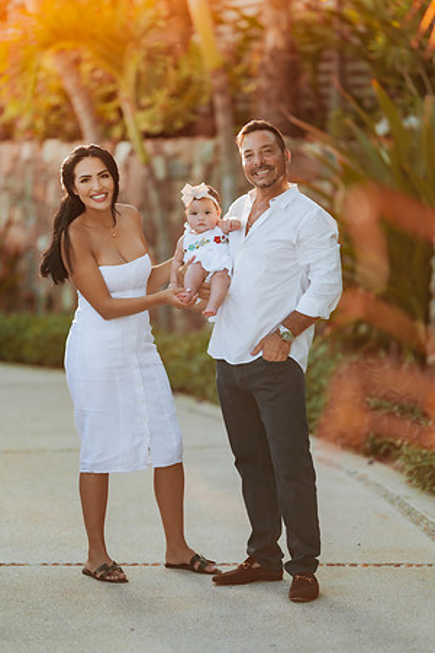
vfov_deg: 15.2
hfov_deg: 10.2
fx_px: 2447
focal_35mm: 135
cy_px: 326
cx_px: 218
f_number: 1.8
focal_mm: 135
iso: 125
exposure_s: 1/500
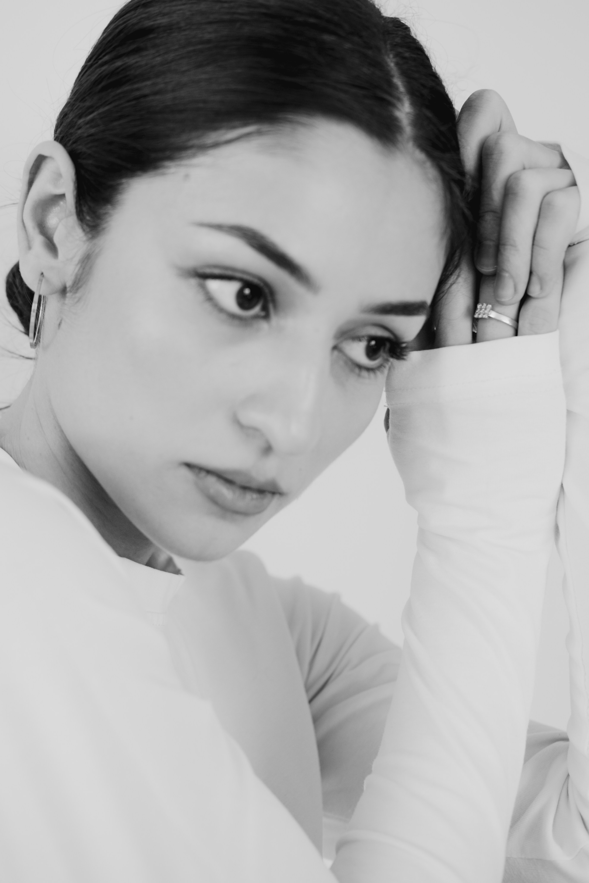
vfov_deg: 37.5
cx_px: 294
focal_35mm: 53
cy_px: 442
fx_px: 1301
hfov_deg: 25.5
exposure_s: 1/180
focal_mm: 35
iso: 200
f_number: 2.8
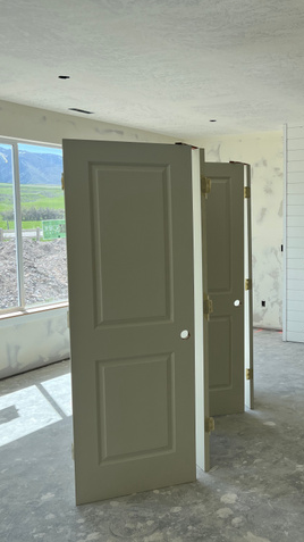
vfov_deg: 52.8
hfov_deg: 30.2
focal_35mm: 38
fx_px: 545
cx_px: 254
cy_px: 270
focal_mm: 5.7
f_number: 1.5
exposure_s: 1/1000
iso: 50
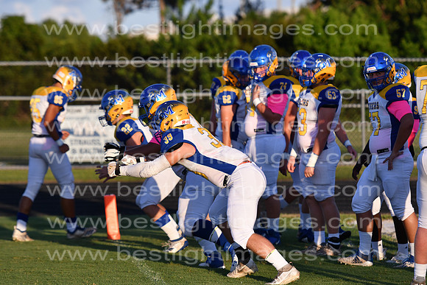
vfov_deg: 5.9
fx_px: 2758
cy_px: 142
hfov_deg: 8.9
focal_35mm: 232
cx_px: 214
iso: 400
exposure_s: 1/4000
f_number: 4
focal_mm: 155
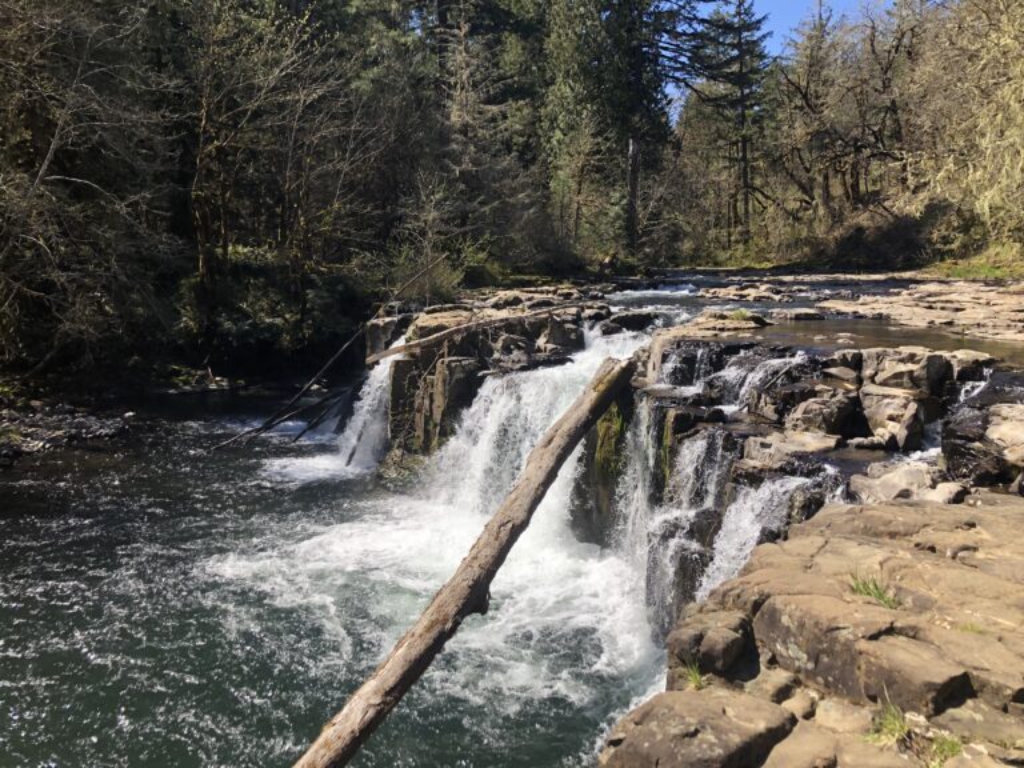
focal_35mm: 28
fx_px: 828
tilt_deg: -6.6
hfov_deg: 63.4
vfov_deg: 49.7
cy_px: 384
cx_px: 512
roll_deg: +0.4
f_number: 1.8
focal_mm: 3.99
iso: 20
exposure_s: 1/1130
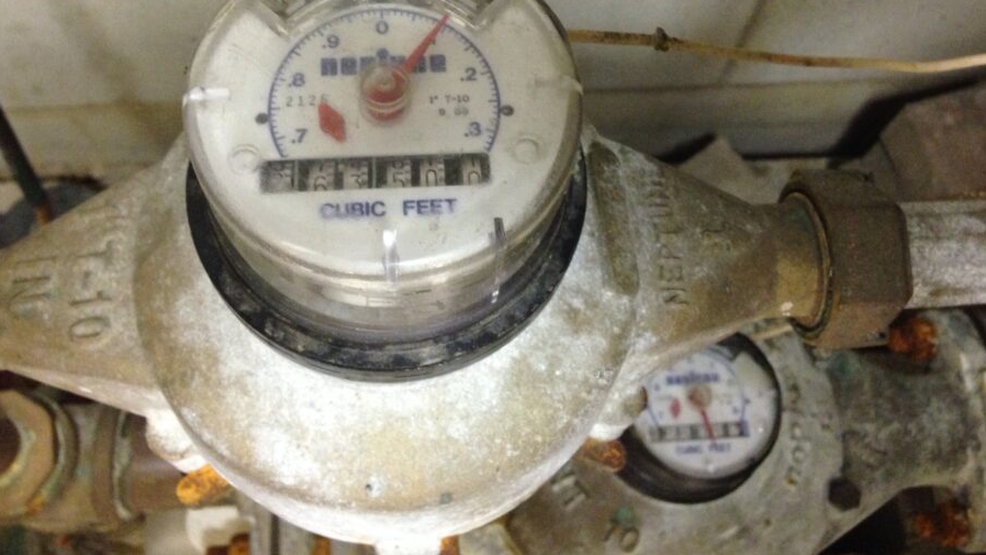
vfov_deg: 28.7
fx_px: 1072
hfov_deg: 49.4
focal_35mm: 41
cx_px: 472
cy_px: 169
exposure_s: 1/20
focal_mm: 4.12
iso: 400
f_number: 2.4
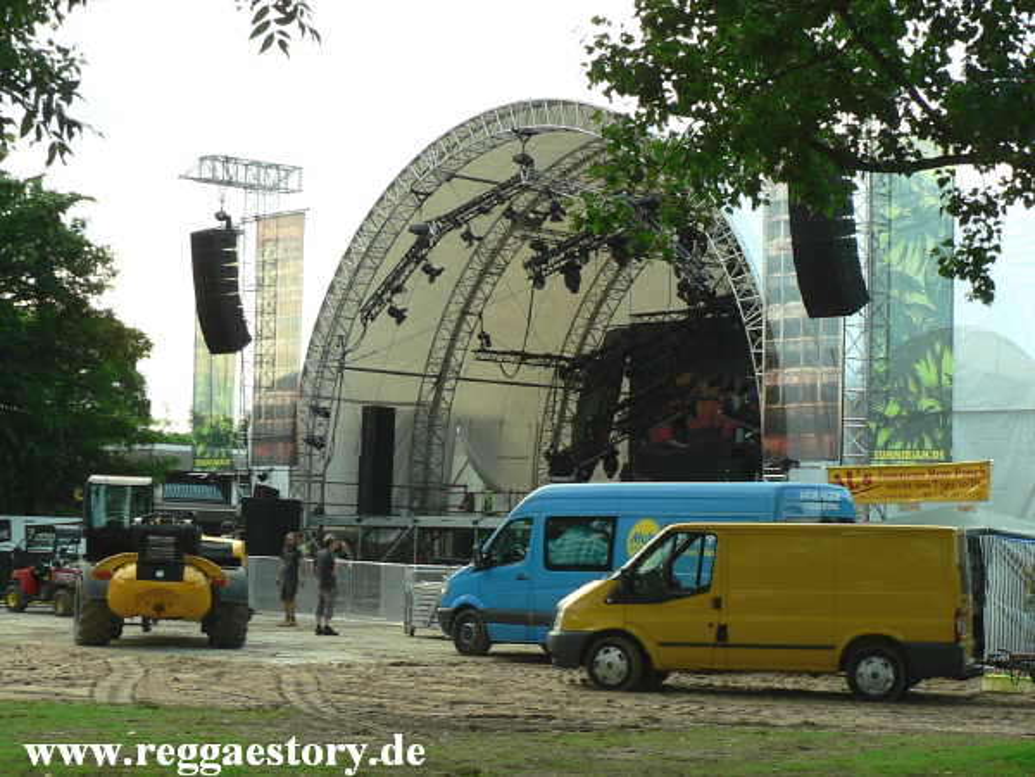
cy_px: 388
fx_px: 1615
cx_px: 518
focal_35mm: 54
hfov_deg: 35.5
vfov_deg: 27.0
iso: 64
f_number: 3.6
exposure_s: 1/100
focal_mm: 9.3
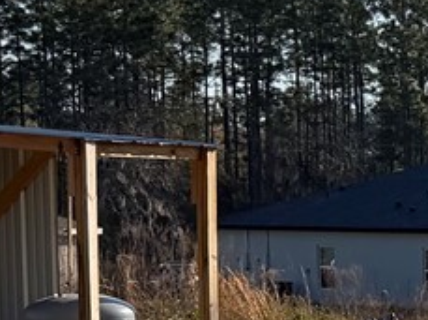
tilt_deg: -5.3
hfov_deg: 10.5
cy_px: 414
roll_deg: -0.3
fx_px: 2074
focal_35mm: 168
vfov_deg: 8.7
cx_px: 942
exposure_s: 1/5714
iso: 100
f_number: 1.78
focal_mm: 6.76
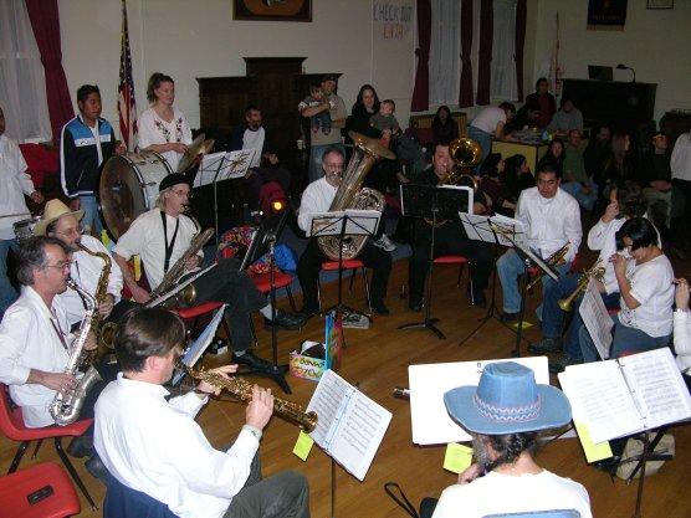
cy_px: 259
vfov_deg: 40.7
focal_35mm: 35
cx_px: 346
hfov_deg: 52.6
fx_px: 699
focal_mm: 8.9
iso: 200
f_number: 2.8
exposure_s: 1/60.1
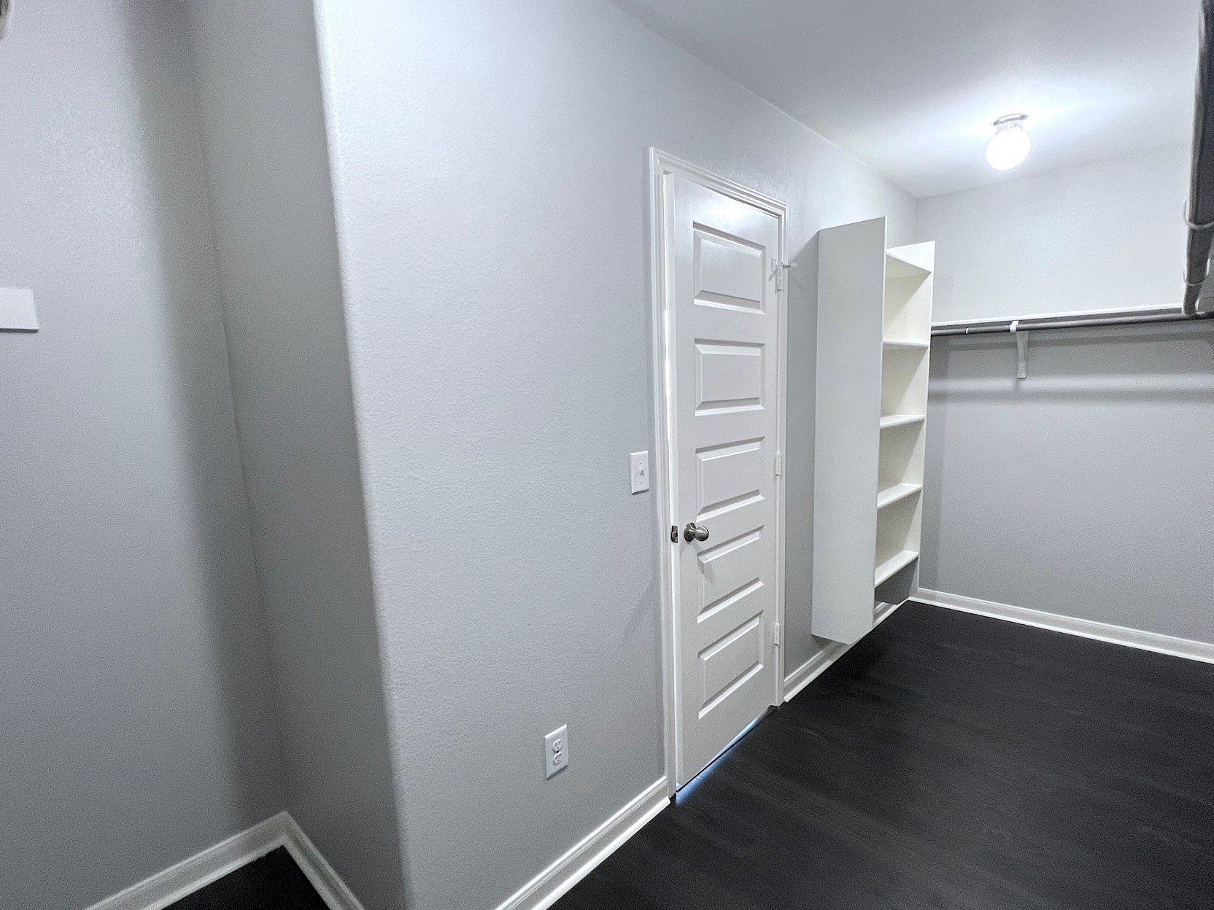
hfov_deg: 94.4
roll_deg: +1.2
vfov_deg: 78.0
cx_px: 646
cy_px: 483
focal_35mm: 16
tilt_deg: -8.9
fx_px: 561
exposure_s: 1/60
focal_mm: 1.57
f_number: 1.8
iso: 250
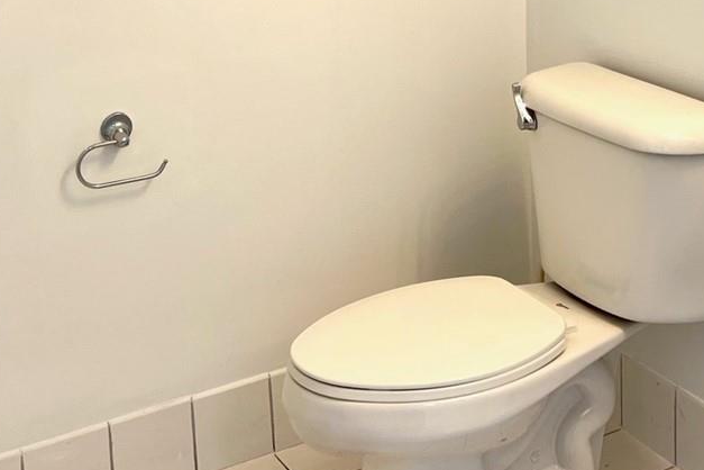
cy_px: -134
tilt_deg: -7.3
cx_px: 414
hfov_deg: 29.2
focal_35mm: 69
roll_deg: +2.1
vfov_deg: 18.4
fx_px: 1349
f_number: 1.5
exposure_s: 1/120
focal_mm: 5.7
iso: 32
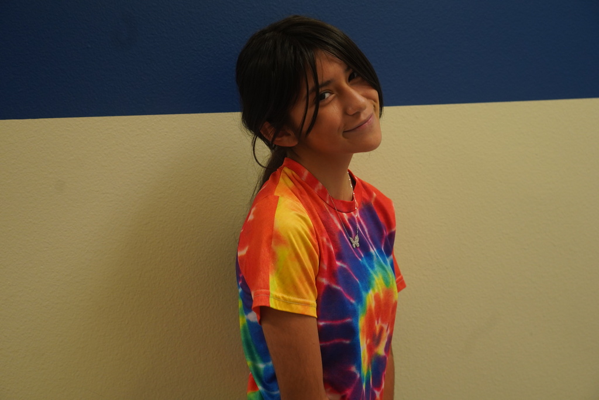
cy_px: 200
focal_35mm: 57
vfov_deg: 23.8
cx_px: 300
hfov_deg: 35.0
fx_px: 948
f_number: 4
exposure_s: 1/160
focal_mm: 57
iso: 1600
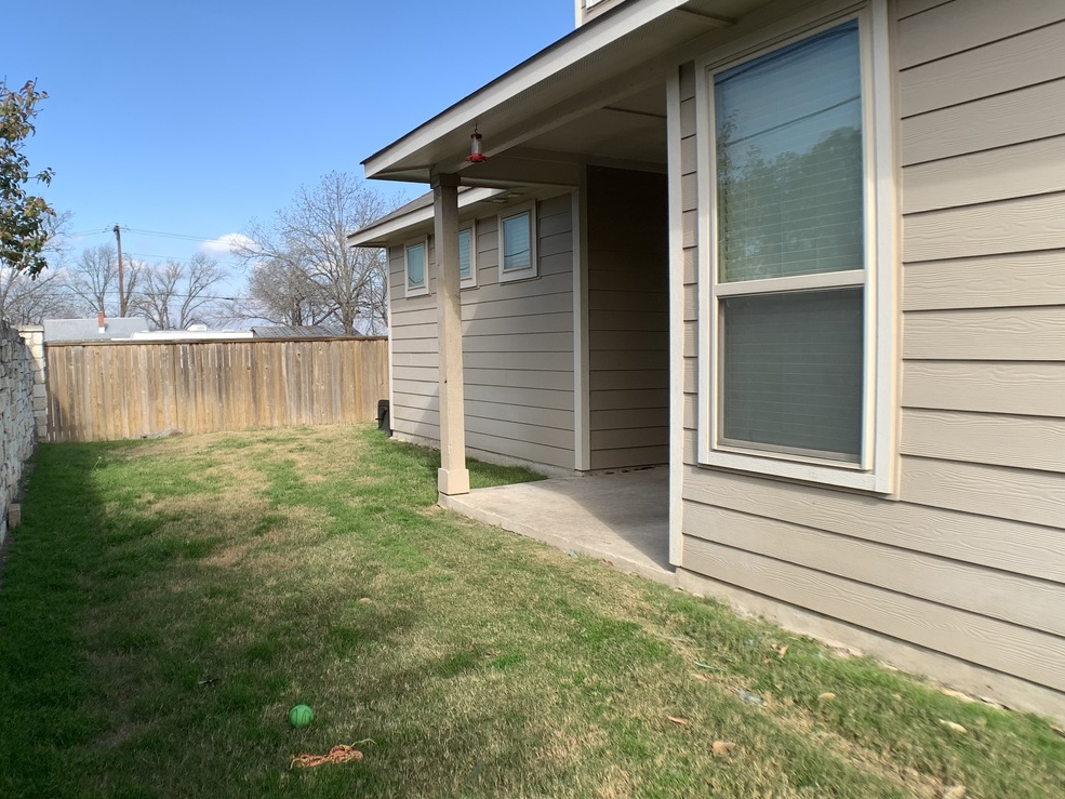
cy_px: 418
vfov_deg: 37.7
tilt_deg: -2.8
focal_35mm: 38
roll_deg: +0.2
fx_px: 1169
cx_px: 466
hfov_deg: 48.9
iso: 25
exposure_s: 1/1149
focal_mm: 4.25
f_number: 1.8
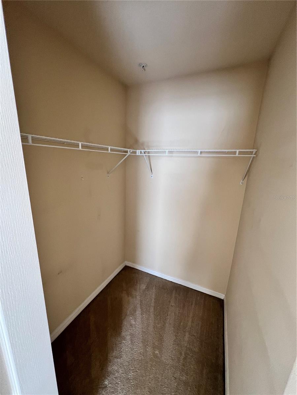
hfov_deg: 89.9
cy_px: 198
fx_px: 149
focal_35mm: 13
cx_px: 148
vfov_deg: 106.2
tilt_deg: -14.1
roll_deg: -2.6
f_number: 1.8
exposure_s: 1/89
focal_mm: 1.57
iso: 250
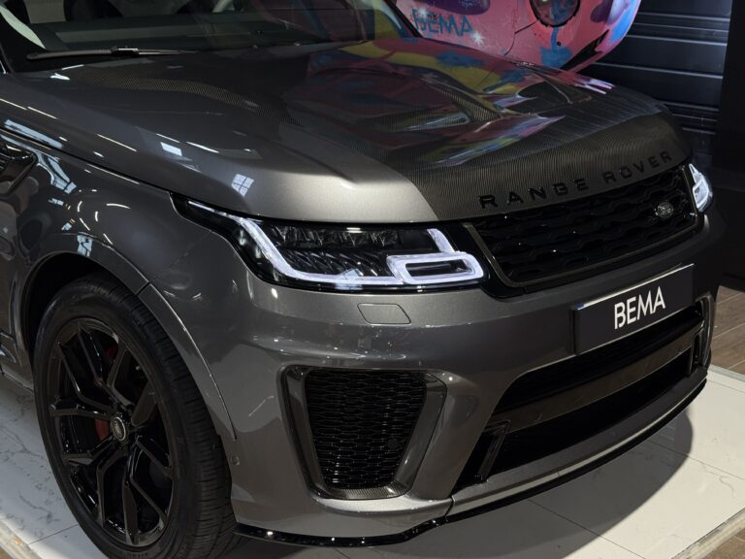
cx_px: 372
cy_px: 280
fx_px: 1033
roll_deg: -1.0
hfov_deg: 39.7
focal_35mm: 48
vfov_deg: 30.3
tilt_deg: -19.3
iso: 80
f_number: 1.78
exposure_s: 1/101
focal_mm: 6.76
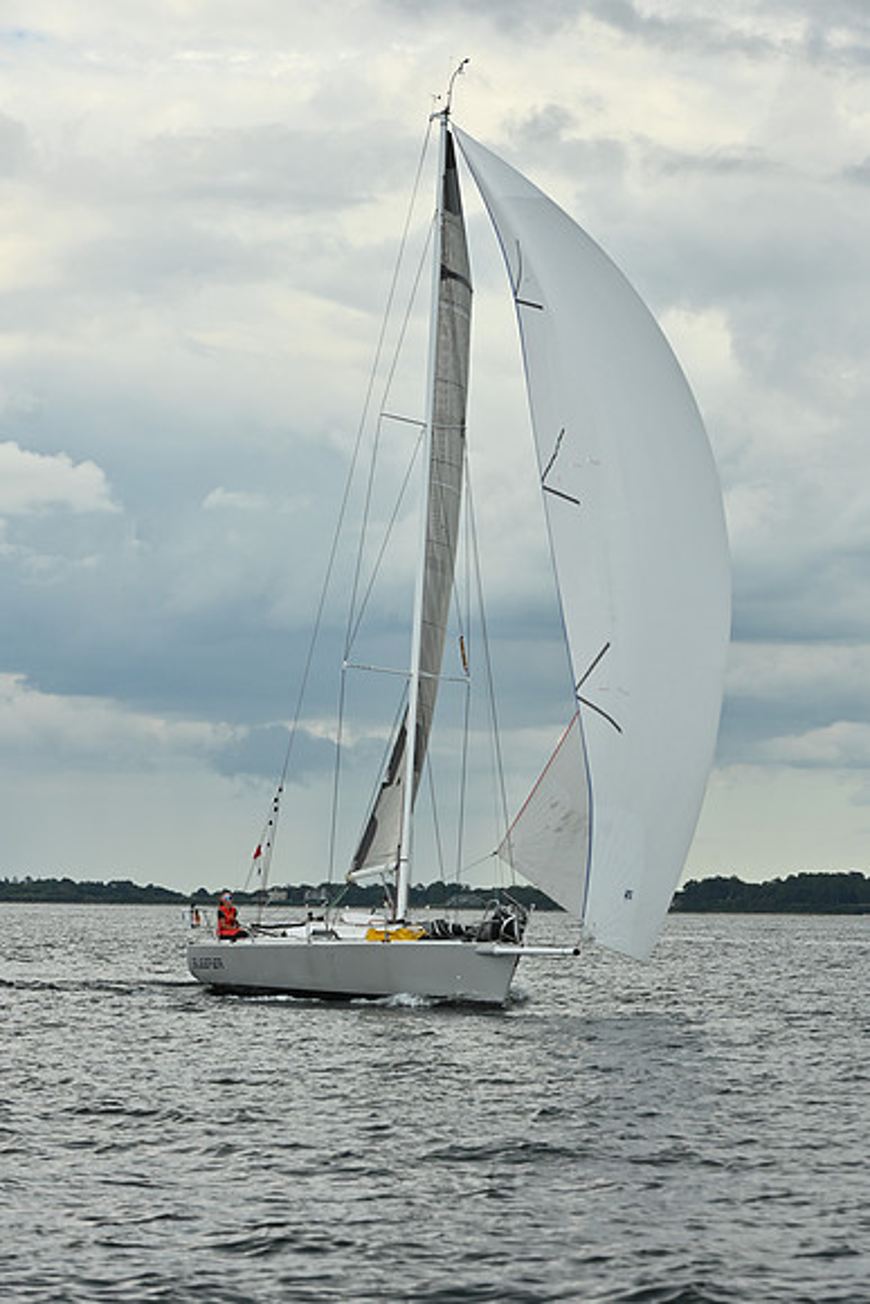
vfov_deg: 17.6
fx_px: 4202
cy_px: 652
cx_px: 435
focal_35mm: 116
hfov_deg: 11.8
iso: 250
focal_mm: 116
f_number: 9
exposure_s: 1/800
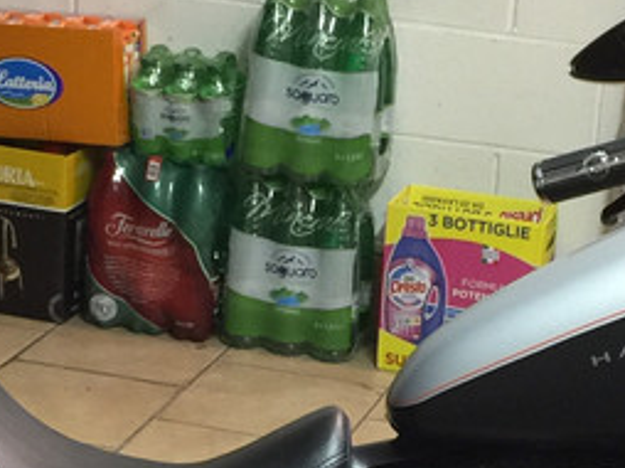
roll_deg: -5.3
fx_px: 2201
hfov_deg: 16.1
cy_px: 576
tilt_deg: -25.3
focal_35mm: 122
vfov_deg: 11.8
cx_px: 392
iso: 100
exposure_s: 1/17
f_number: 2.2
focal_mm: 4.15
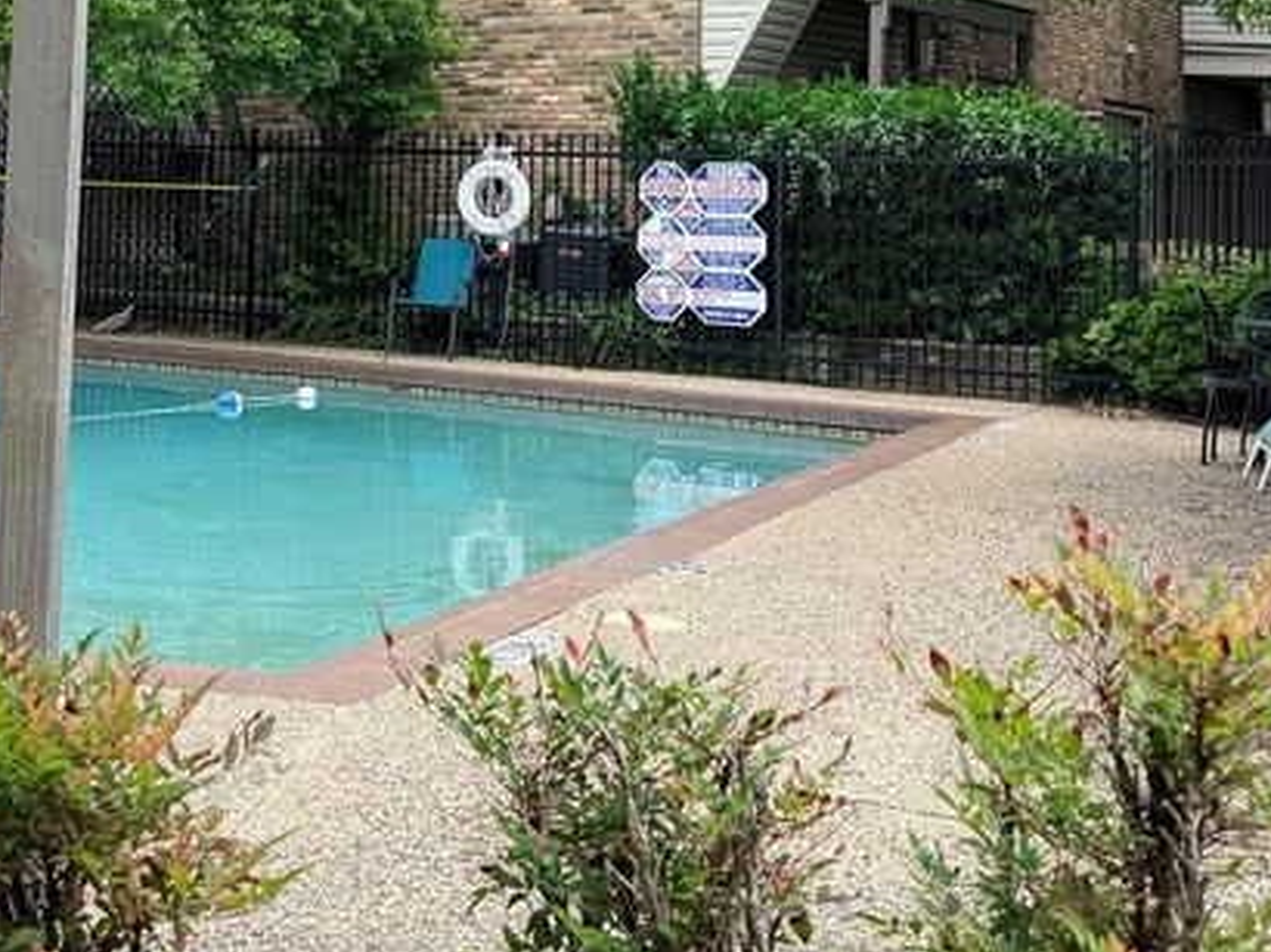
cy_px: 40
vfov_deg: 23.5
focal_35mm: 60
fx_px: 2202
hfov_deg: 31.4
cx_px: 260
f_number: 1.78
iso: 100
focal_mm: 6.76
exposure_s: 1/2000
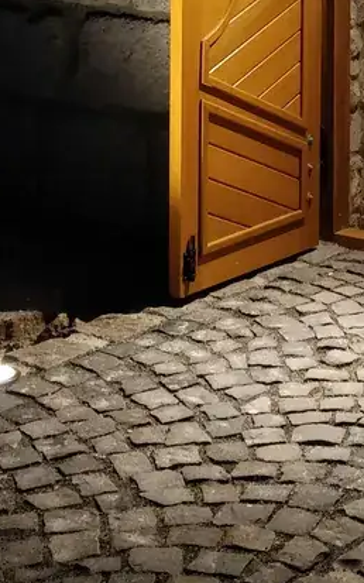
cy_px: -83
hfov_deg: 15.8
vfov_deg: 23.9
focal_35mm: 80
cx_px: 414
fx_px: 1270
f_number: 1.7
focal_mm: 4.1
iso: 1600
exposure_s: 1/33
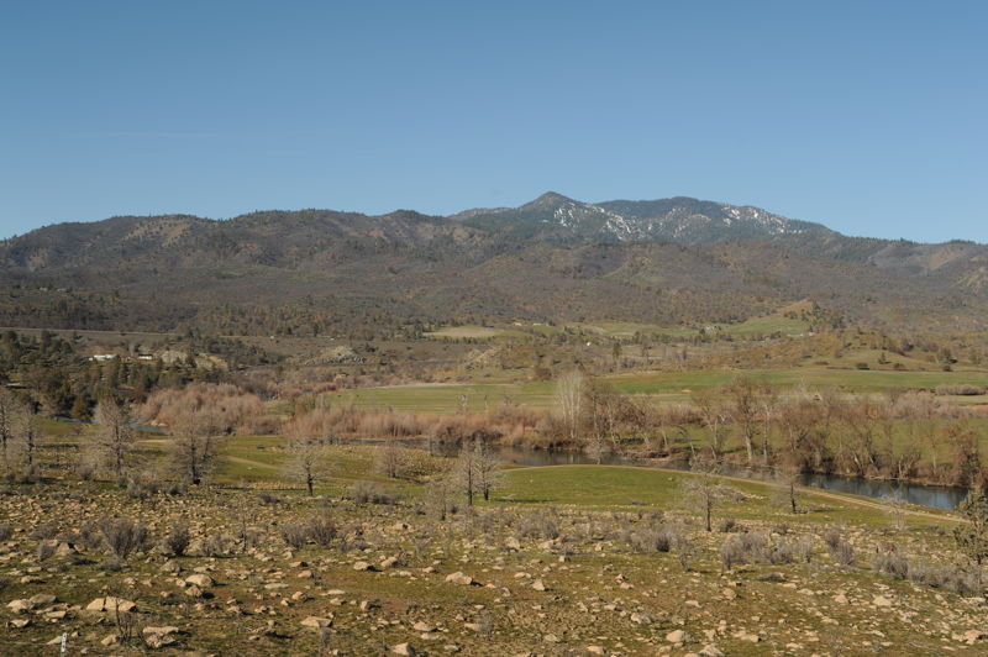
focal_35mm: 40
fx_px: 1097
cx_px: 494
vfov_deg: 33.3
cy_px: 328
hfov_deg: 48.5
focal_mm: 40
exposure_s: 1/640
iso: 200
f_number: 9
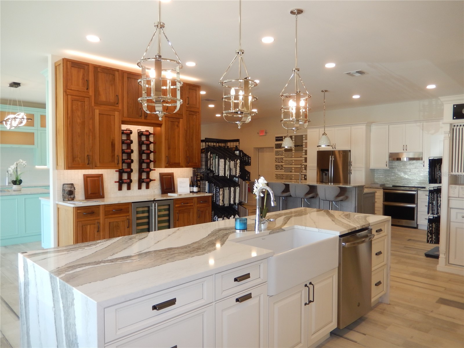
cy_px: 174
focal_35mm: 25
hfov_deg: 69.4
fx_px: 335
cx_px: 232
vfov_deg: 54.9
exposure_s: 1/40
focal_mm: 4.5
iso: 125
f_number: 3.4
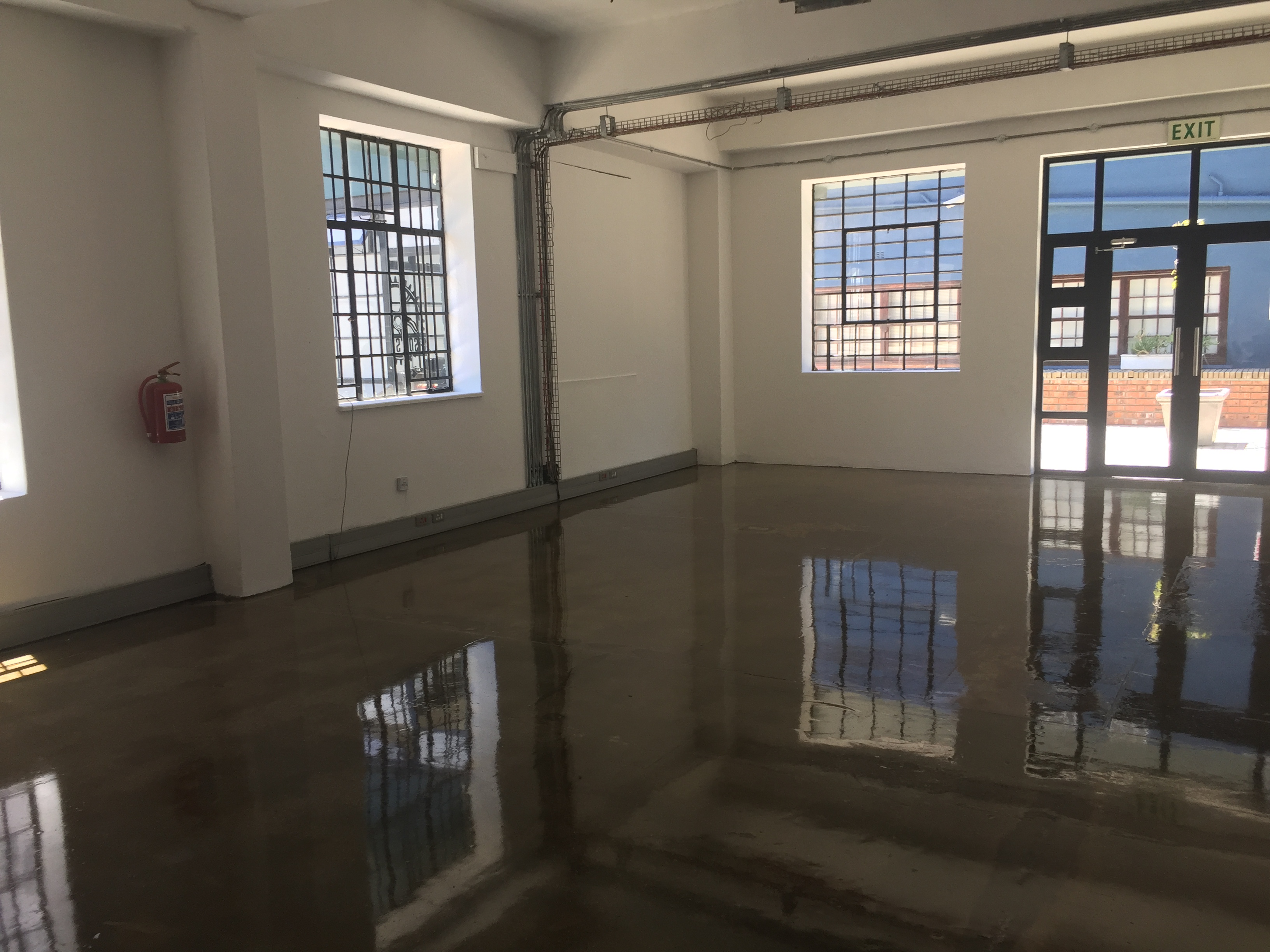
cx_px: 635
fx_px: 1064
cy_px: 476
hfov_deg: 61.7
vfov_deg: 48.2
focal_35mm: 29
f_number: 2.2
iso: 50
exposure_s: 1/100
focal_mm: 4.15
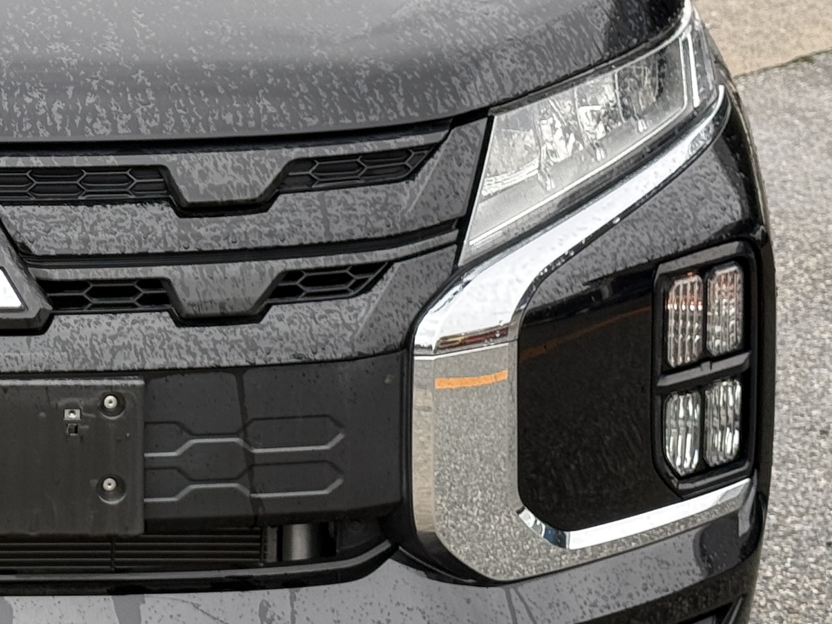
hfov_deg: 14.8
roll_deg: -0.7
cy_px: 122
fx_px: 3125
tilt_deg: -10.1
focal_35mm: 130
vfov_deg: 11.4
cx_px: -69
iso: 50
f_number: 1.78
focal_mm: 6.76
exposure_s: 1/121
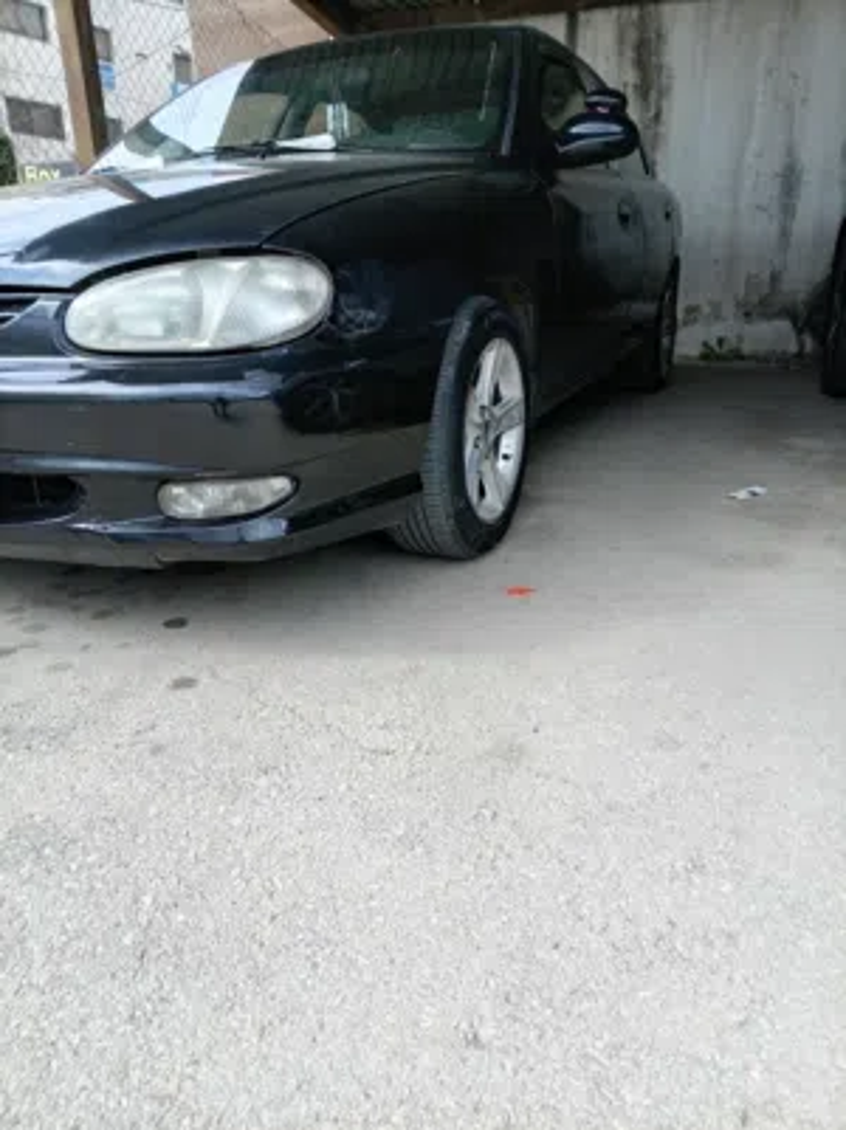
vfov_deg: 69.4
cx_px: 423
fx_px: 816
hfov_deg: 54.8
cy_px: 565
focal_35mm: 25
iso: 100
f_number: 1.8
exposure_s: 1/328
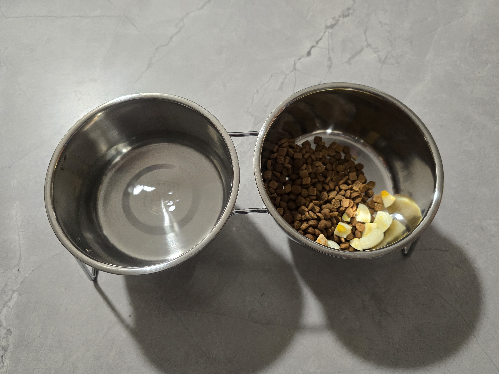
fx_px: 332
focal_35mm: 23
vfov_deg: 58.9
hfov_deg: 73.9
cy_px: 187
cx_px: 250
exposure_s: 1/60.2
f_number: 1.7
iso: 640
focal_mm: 6.3
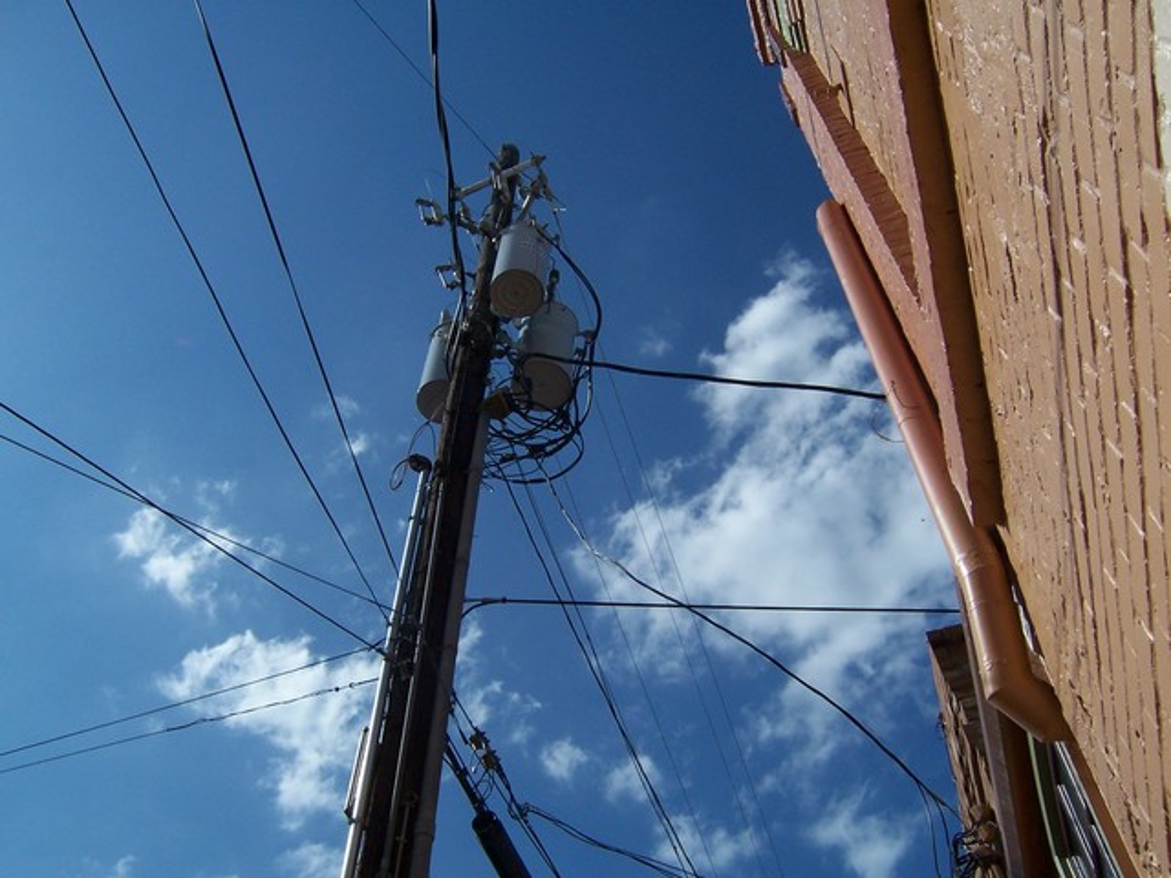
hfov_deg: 55.4
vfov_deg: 42.9
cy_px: 439
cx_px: 586
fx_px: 1116
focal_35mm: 33
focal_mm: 5.5
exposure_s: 1/1000
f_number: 5.6
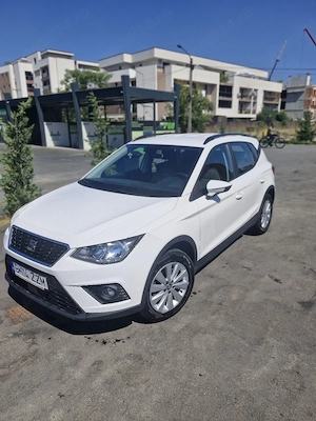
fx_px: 280
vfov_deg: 73.9
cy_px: 210
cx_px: 158
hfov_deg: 58.9
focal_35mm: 23
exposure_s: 1/5000
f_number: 1.8
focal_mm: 5.54
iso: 50
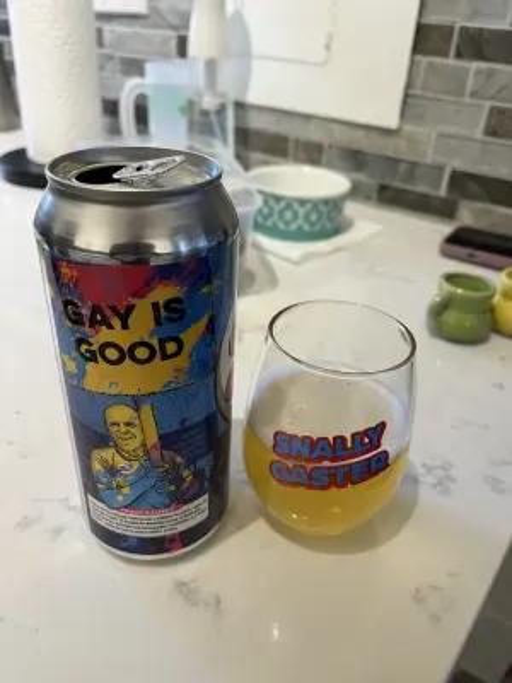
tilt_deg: -31.7
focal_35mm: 26
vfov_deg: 67.3
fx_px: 513
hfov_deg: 53.1
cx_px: 256
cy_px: 342
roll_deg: -2.4
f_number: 1.6
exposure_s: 1/60
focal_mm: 5.1
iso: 100
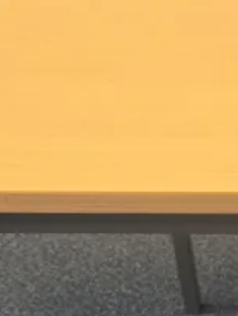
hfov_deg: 11.7
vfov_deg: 15.8
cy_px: 389
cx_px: 408
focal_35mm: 119
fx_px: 1089
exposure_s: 1/100
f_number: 1.7
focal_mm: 6.3
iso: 250
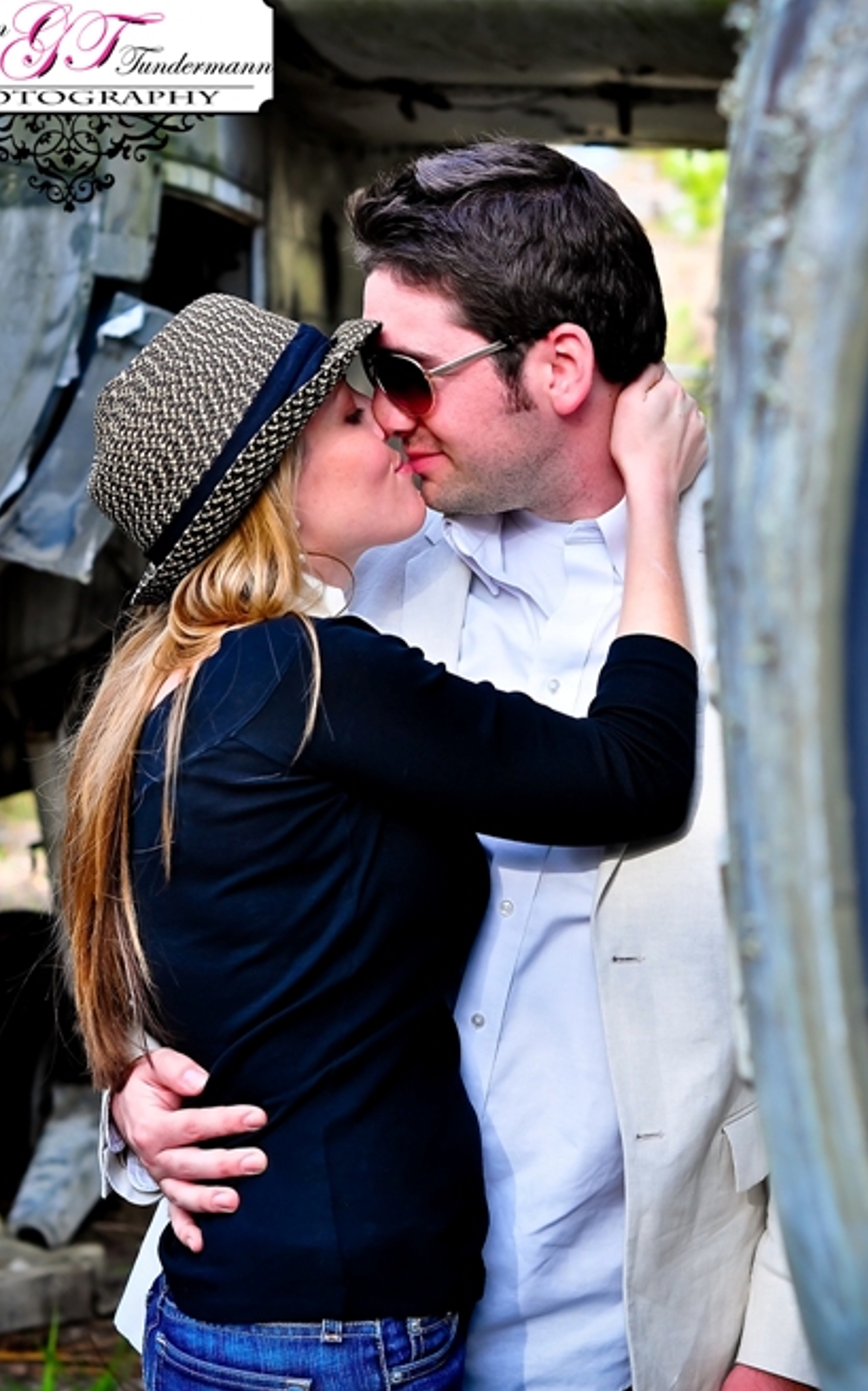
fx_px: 3219
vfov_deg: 24.4
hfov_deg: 15.3
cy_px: 662
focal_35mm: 85
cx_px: 365
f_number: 4
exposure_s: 1/320
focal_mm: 50
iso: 200
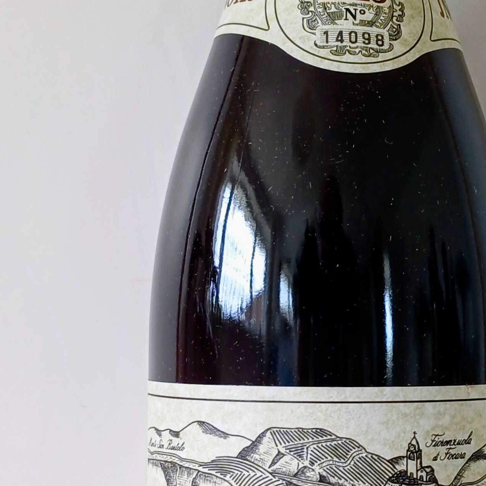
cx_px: 365
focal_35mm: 69
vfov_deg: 25.0
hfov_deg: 24.7
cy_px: 287
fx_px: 1096
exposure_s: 1/100
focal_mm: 4.65
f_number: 1.8
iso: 64
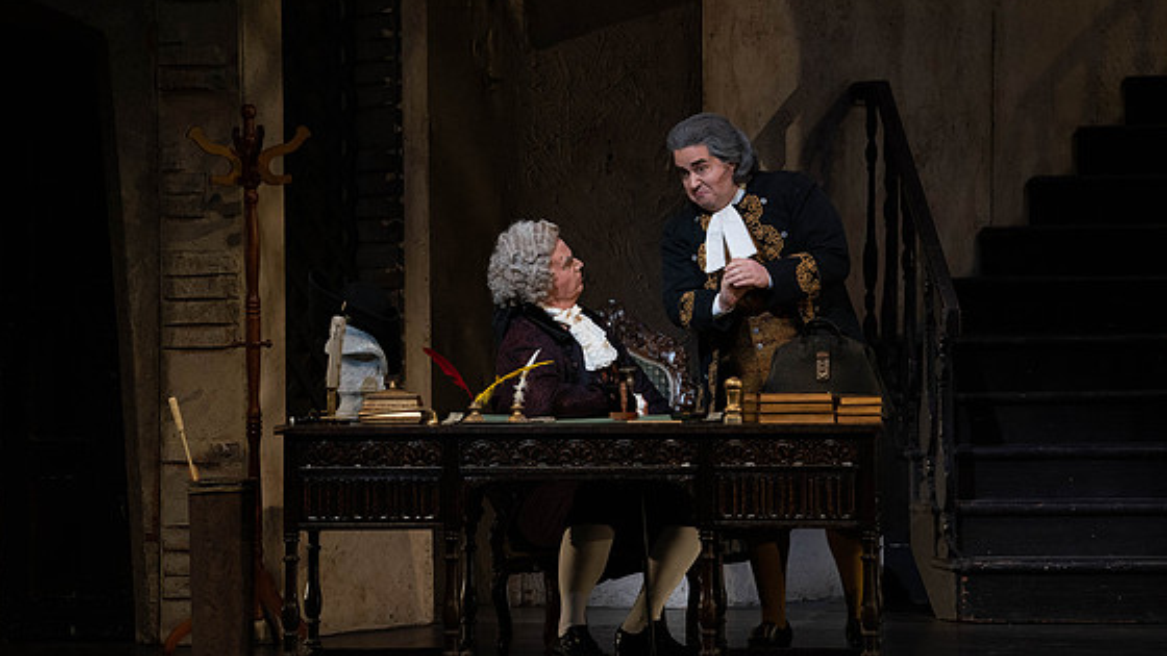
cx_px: 596
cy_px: 326
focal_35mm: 217
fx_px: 6715
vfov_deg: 5.6
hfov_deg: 9.9
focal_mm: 200
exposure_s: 1/250
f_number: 9
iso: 3200
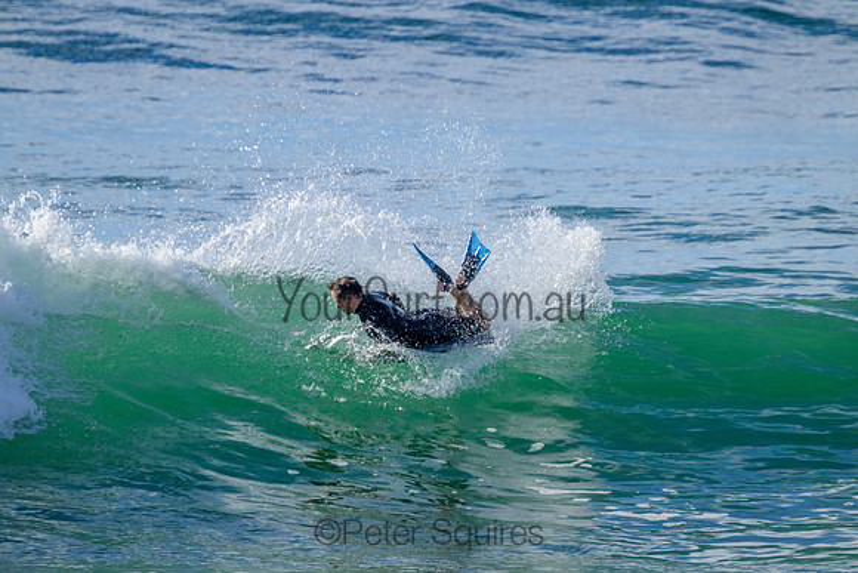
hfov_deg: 2.6
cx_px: 429
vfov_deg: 1.7
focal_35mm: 800
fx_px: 19070
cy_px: 286
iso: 800
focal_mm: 800
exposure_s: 1/2000
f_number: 11
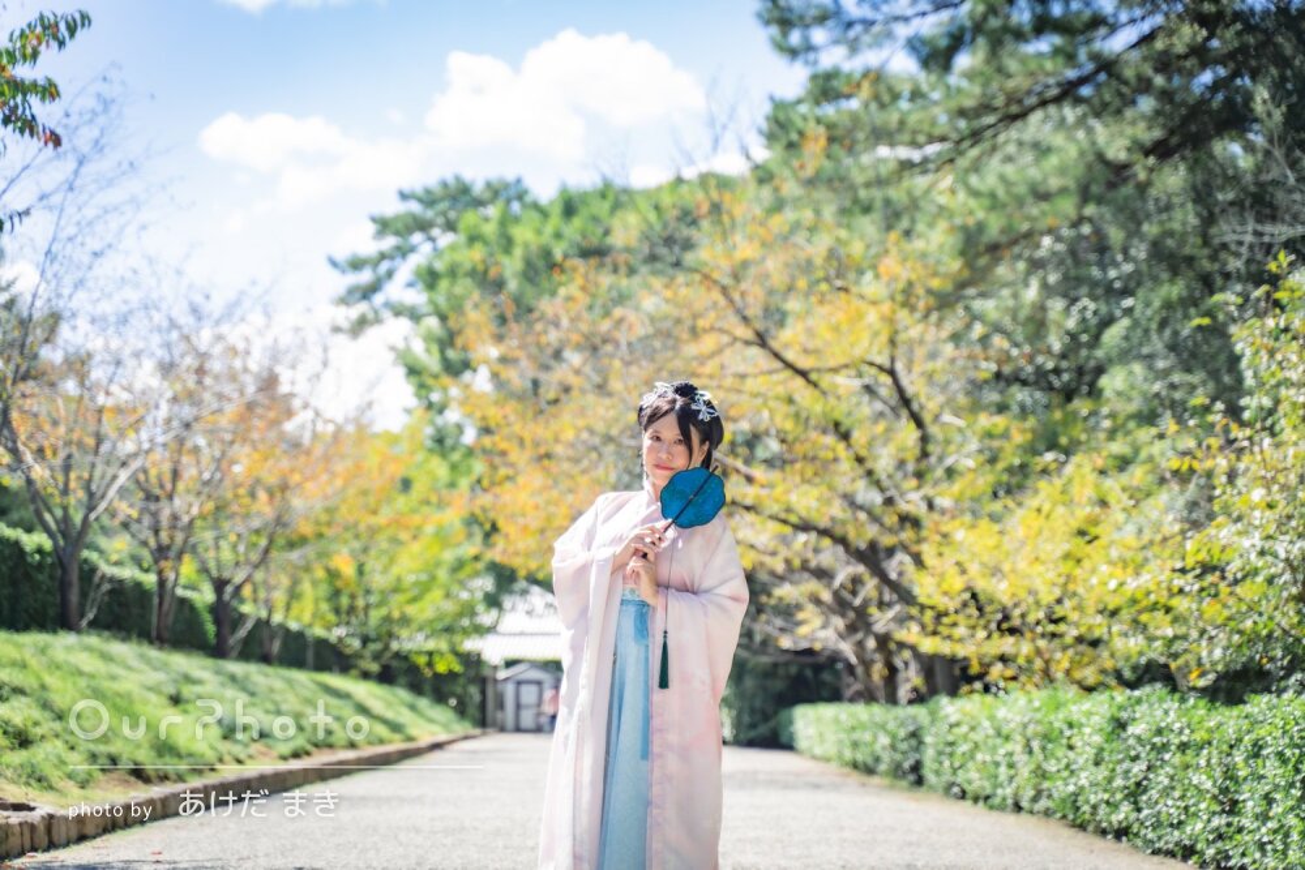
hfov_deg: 25.8
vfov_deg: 17.3
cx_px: 671
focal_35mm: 79
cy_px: 434
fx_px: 2853
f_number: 2.8
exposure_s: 1/640
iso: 100
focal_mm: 75
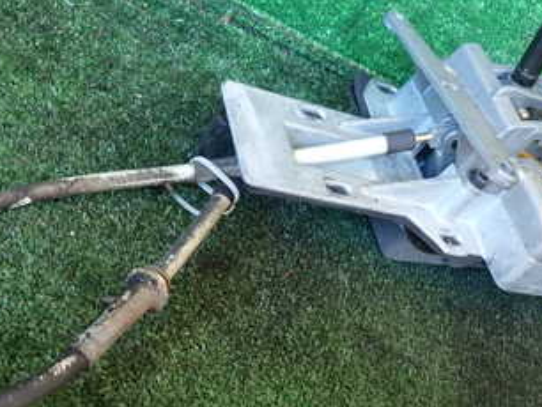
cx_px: 305
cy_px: 99
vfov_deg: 29.2
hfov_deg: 38.8
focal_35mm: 49
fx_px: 768
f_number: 2
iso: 250
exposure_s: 1/30
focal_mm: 4.5
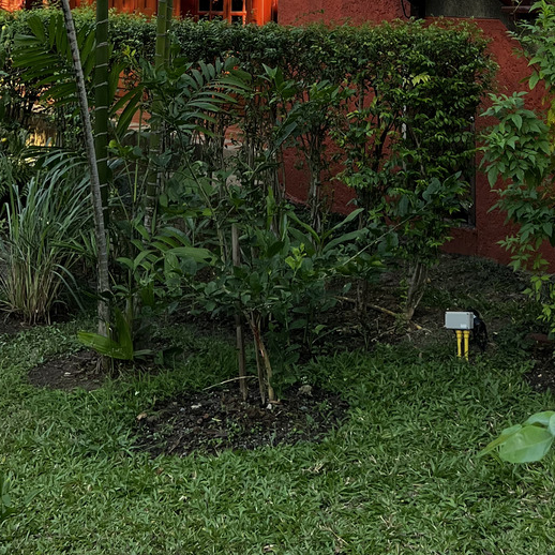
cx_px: 448
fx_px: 1288
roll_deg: +0.5
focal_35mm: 71
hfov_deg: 23.9
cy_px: -156
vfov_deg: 22.0
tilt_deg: +7.3
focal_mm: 5.7
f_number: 1.5
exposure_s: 1/797
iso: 50
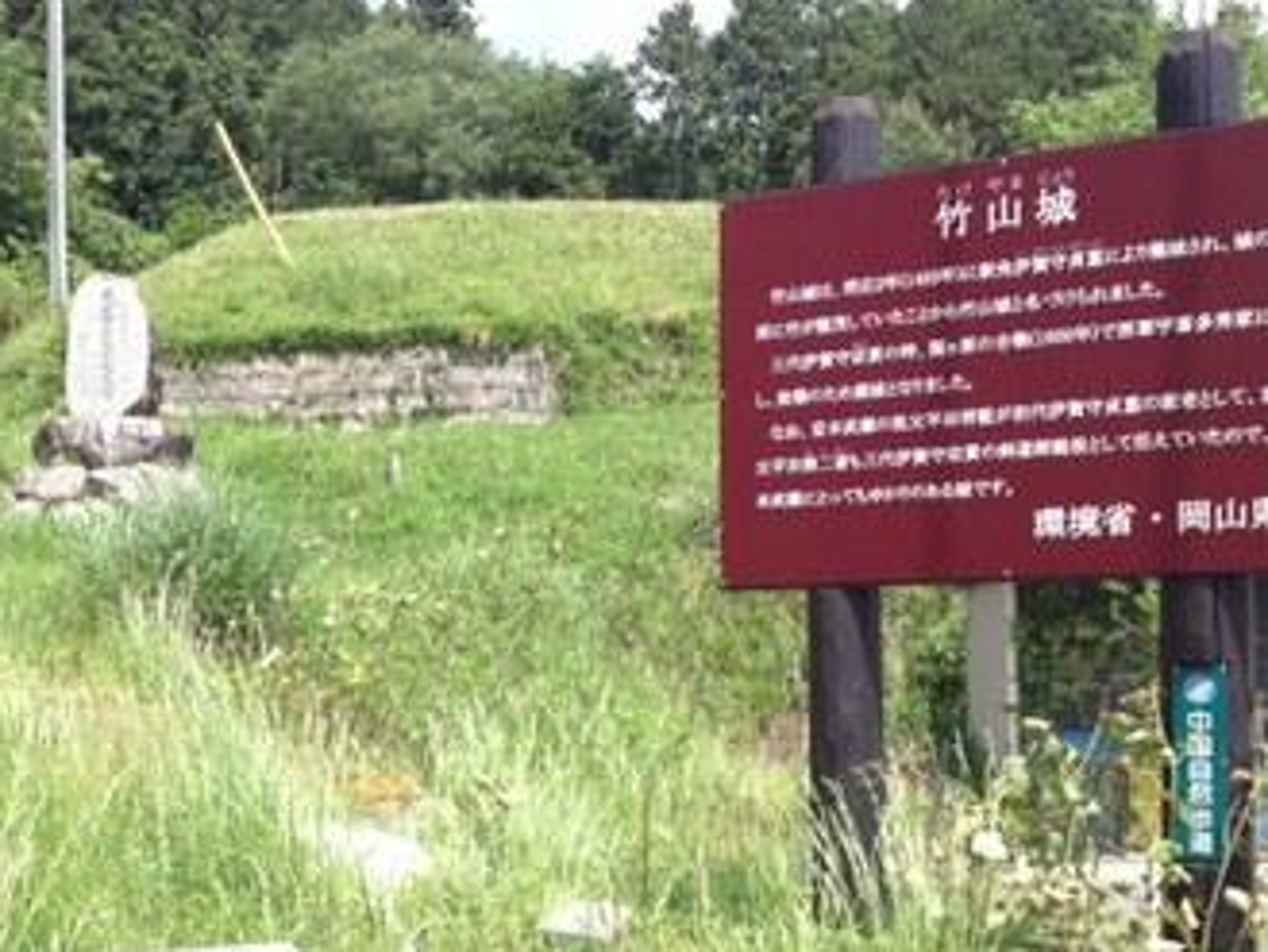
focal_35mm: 51
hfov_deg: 37.2
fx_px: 1869
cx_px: 447
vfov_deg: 28.3
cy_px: 667
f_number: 2.4
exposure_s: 1/665
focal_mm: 4.28
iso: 50
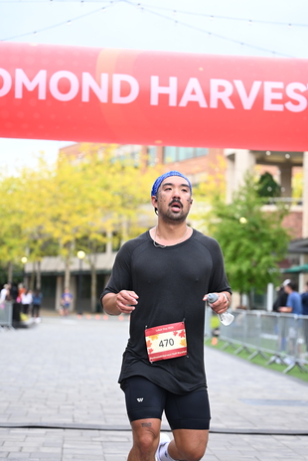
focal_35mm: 83
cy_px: 248
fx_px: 1063
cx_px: 179
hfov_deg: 16.5
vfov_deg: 24.5
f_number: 2.8
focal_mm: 70
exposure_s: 1/1250
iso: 640
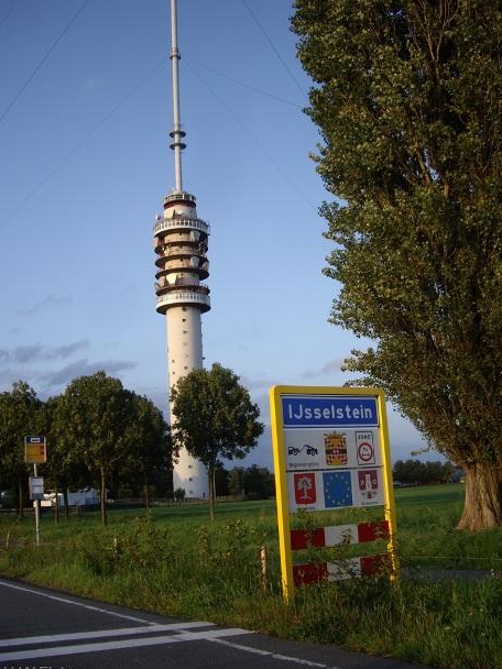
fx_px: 773
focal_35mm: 40
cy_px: 341
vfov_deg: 46.8
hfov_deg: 36.0
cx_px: 243
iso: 64
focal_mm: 7.9
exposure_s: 1/250
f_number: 2.8
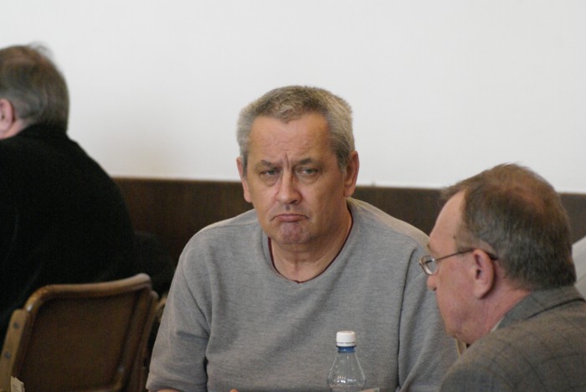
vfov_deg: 5.7
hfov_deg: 8.6
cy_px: 196
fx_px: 3910
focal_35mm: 240
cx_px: 293
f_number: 5.6
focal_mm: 160
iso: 1600
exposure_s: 1/20
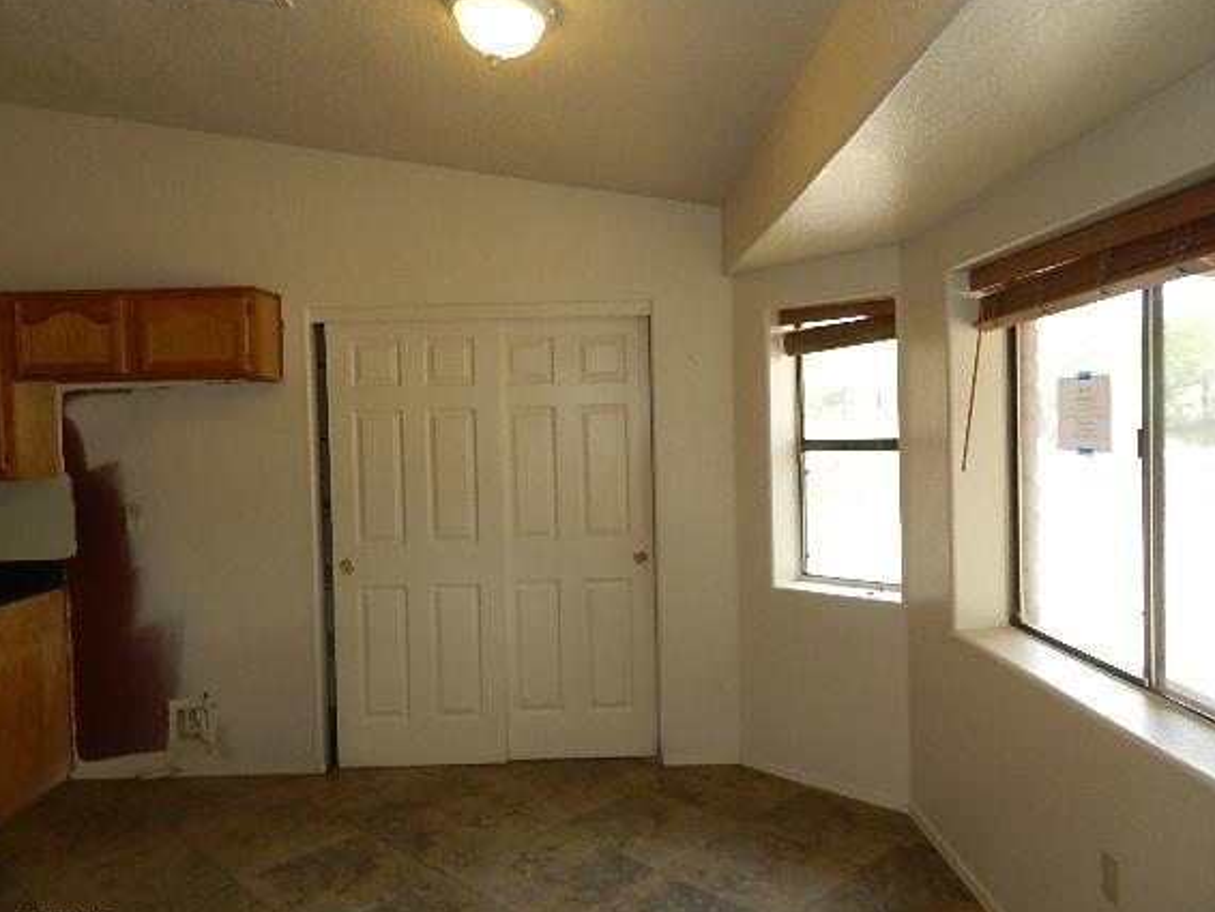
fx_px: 913
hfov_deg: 67.3
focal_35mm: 26
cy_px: 455
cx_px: 599
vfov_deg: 53.1
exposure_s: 1/80
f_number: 3.4
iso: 160
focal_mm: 4
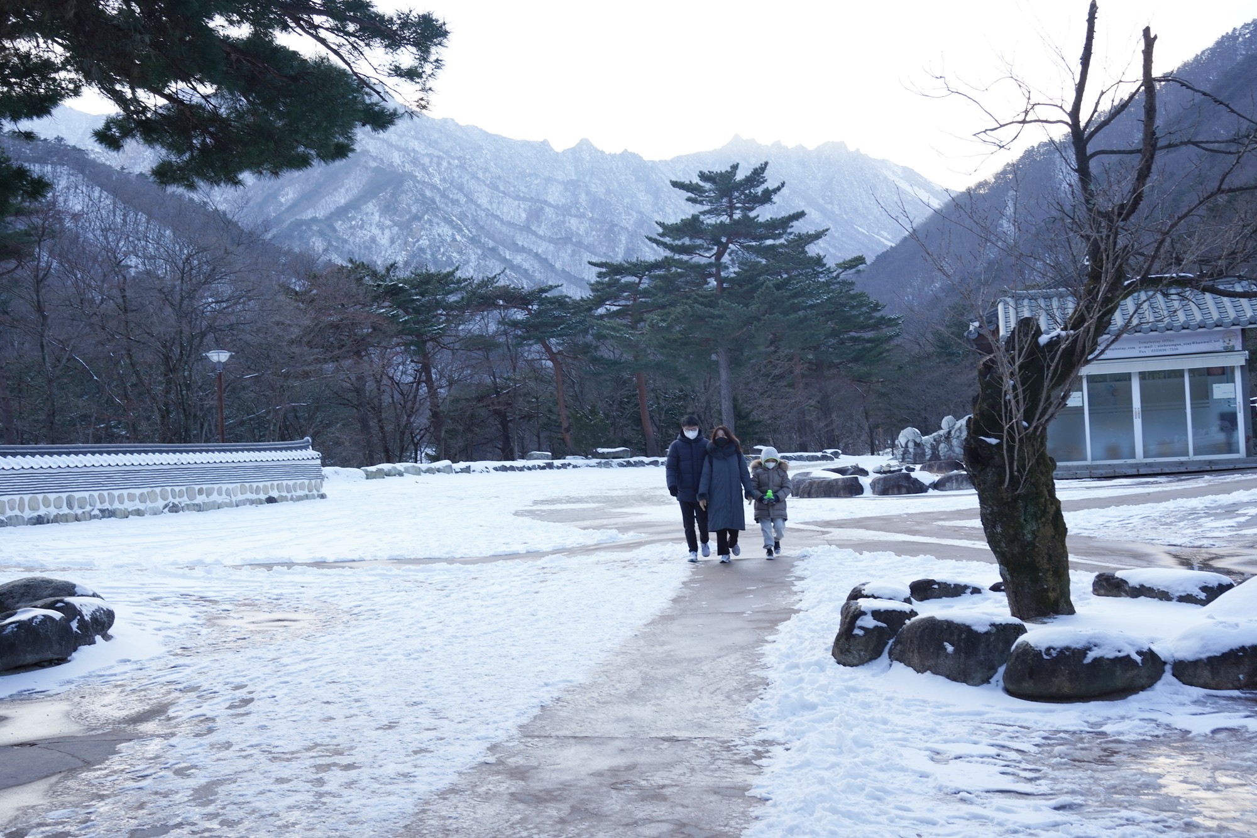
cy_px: 419
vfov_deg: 29.3
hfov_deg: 42.7
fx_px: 1606
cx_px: 628
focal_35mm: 46
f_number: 9
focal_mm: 46
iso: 320
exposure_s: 1/100
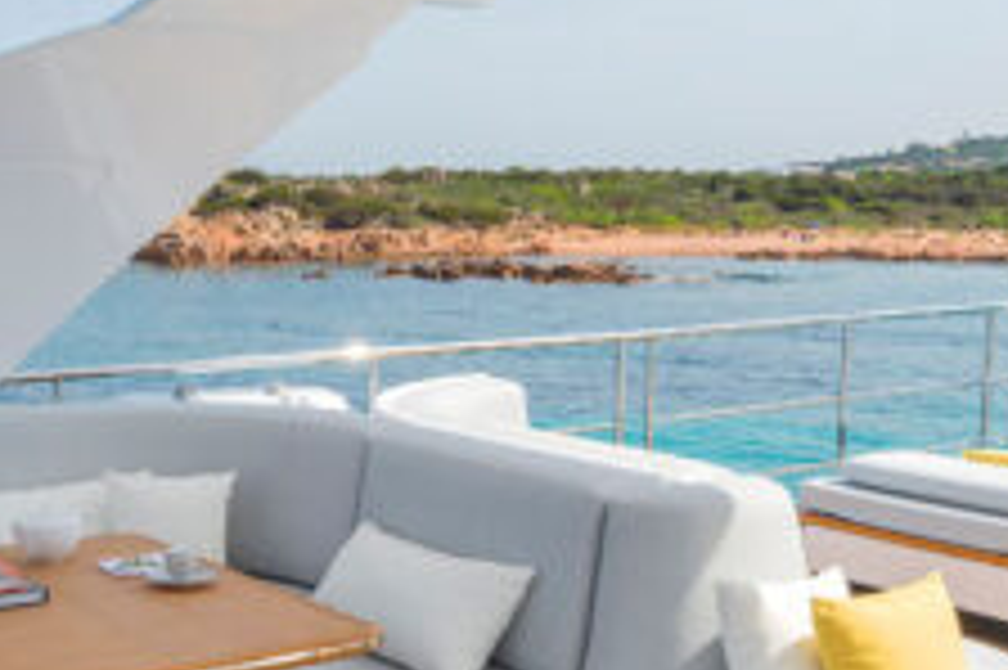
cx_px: 279
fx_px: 1343
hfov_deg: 40.2
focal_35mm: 48
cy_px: 432
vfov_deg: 27.9
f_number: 11
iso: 100
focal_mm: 14
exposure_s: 1/160
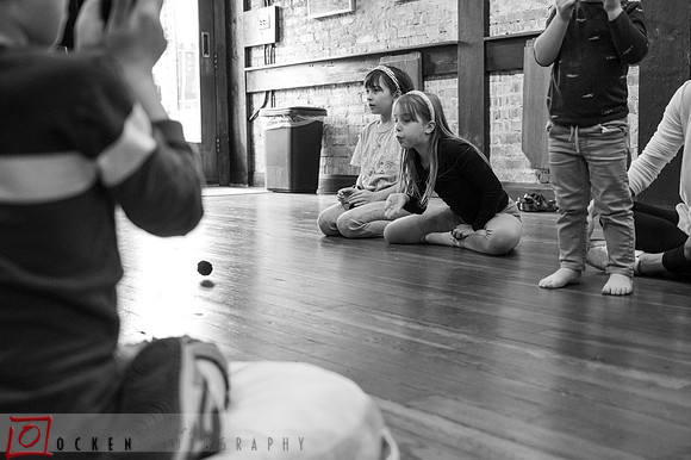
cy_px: 230
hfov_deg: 43.3
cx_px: 346
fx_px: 871
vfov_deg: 29.6
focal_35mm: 45
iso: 3200
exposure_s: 1/100
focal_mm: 44
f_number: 4
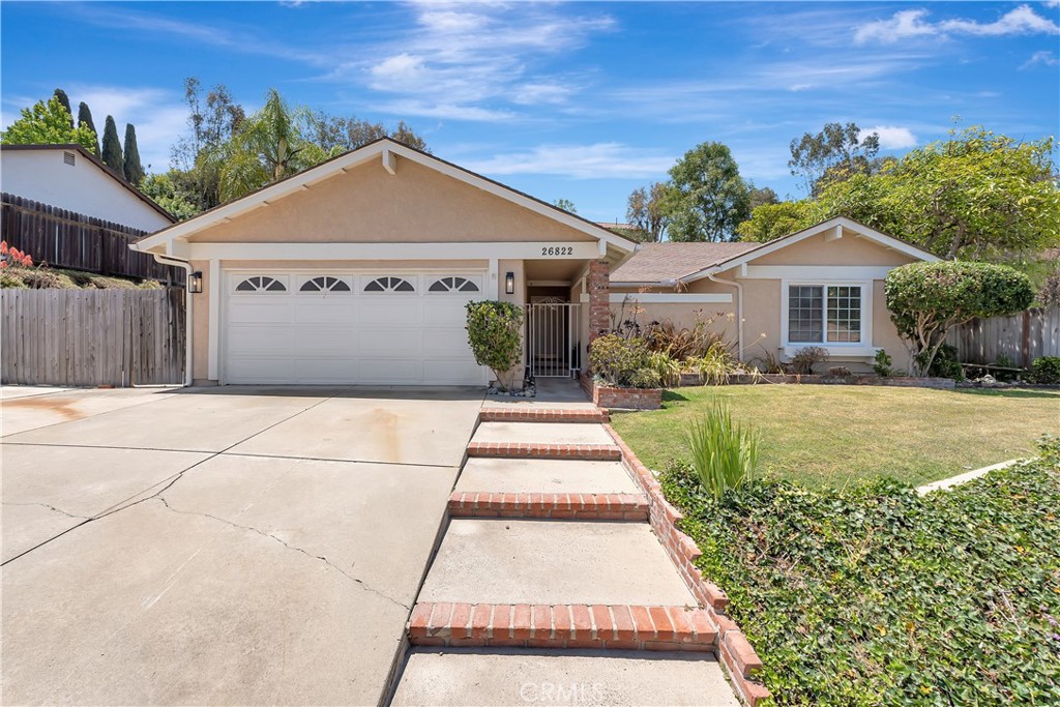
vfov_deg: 77.3
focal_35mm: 15
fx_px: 442
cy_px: 354
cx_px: 530
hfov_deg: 100.4
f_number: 5.6
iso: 100
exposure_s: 1/500
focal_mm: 10
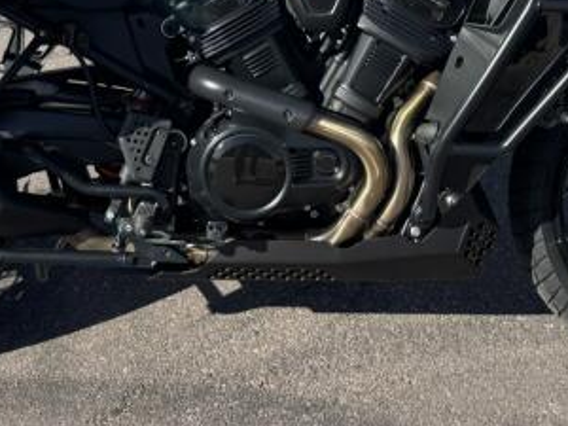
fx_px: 1050
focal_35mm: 64
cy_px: -62
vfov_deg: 21.5
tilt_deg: -17.5
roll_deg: +0.5
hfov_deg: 30.2
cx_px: 225
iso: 80
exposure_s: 1/2604
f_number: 1.78
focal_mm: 6.76
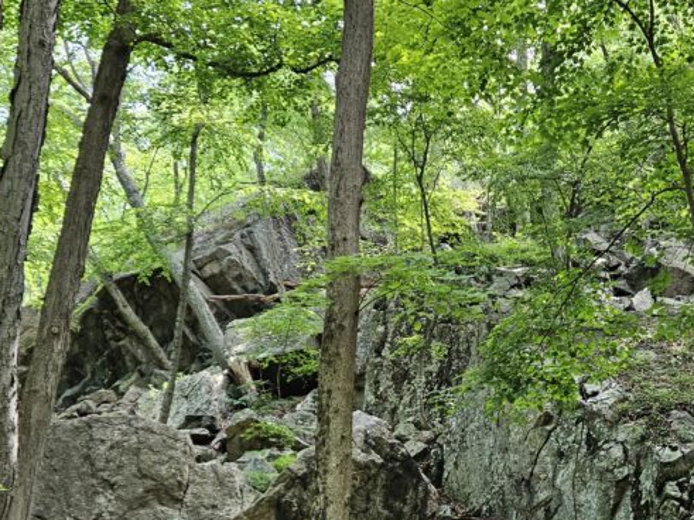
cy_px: 427
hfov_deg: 39.4
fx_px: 962
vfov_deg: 29.5
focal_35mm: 48
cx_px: 438
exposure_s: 1/180
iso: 200
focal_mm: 5.4
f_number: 1.8
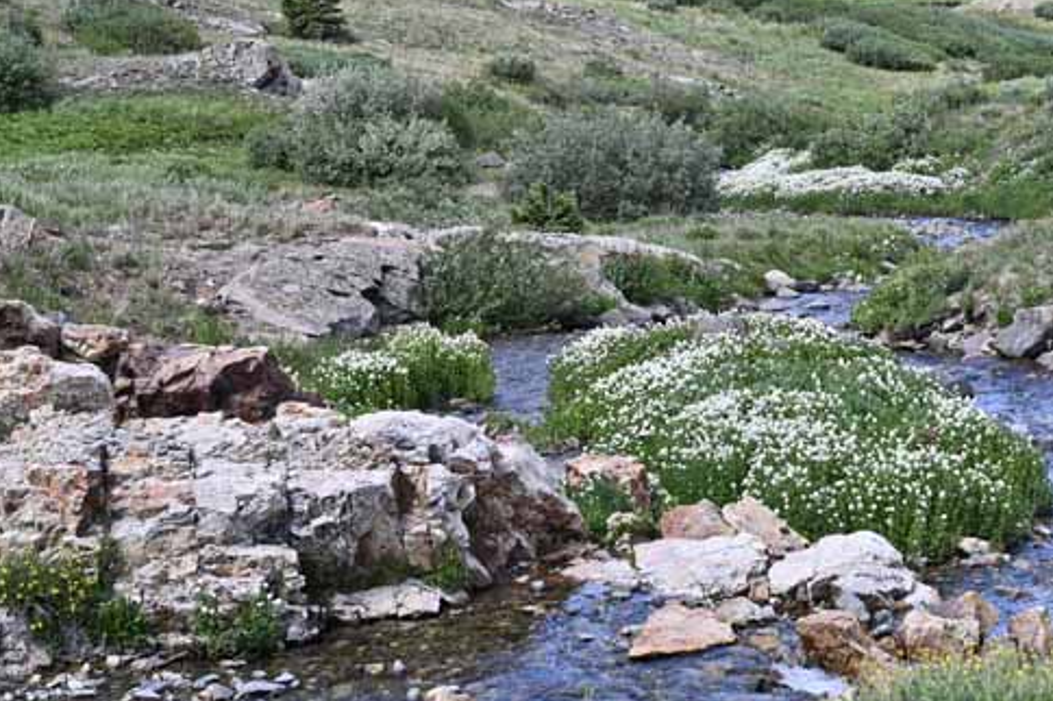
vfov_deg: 15.9
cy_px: 275
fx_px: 2514
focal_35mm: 86
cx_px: 790
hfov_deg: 23.4
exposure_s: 1/160
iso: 64
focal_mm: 52
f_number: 5
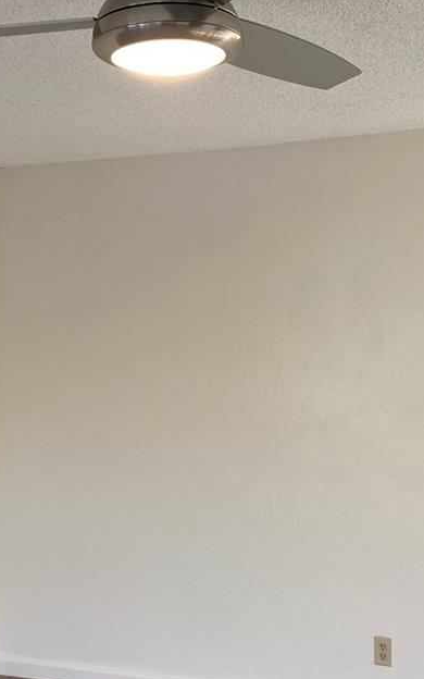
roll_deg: +2.0
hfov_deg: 24.4
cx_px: 199
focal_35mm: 53
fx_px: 980
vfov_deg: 38.1
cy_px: 300
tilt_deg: +2.7
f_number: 1.8
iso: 64
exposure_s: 1/60
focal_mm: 4.25
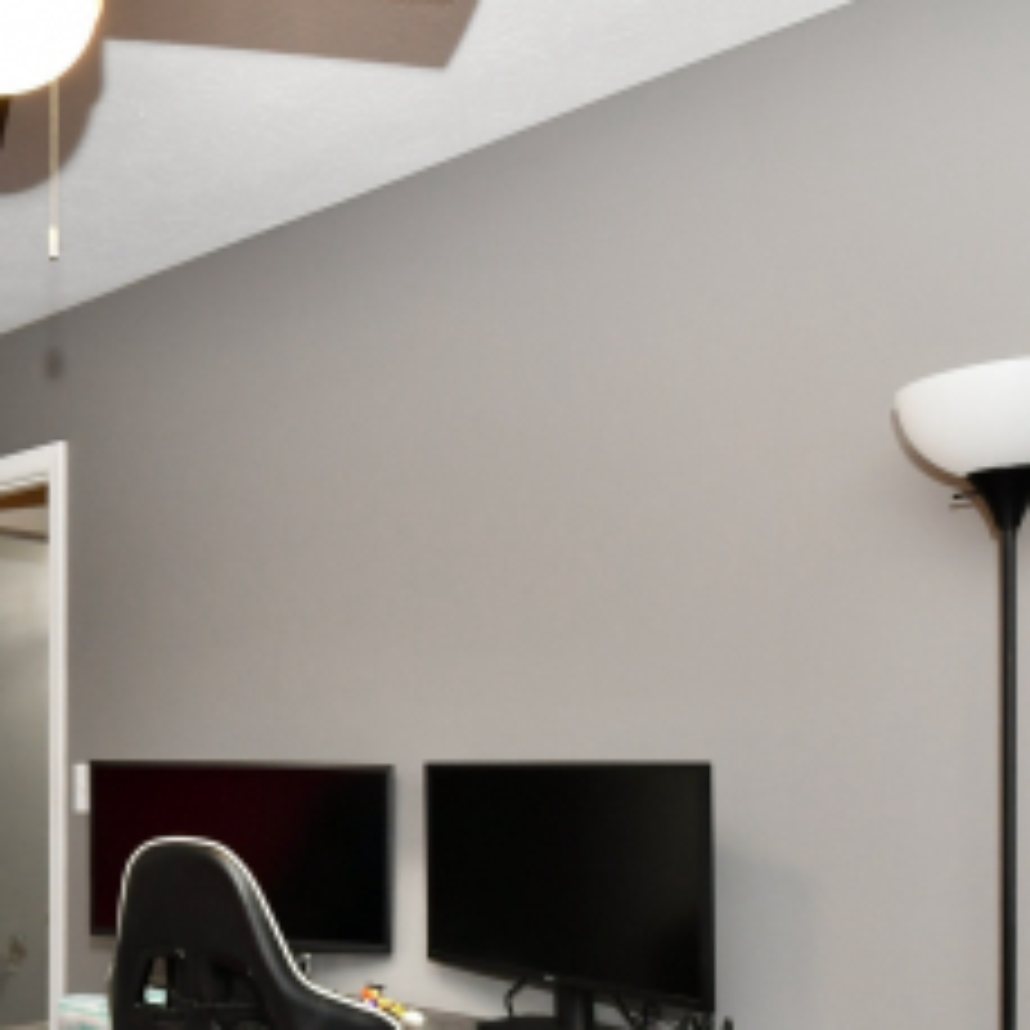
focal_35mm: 39
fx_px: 1313
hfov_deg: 38.8
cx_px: 45
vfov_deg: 41.1
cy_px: 819
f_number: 6.3
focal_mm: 14
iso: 640
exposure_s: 1/60
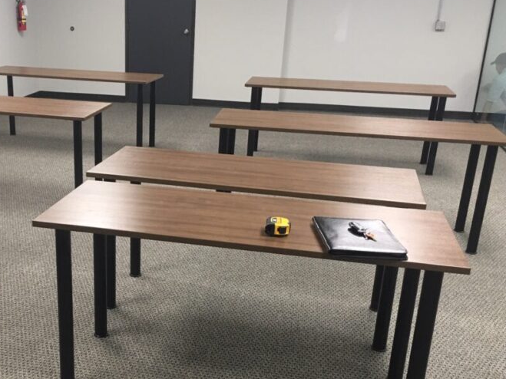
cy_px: 239
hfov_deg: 42.1
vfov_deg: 32.7
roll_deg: -1.4
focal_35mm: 44
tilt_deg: -19.4
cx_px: 153
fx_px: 643
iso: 50
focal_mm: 4.15
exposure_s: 1/15
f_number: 2.2
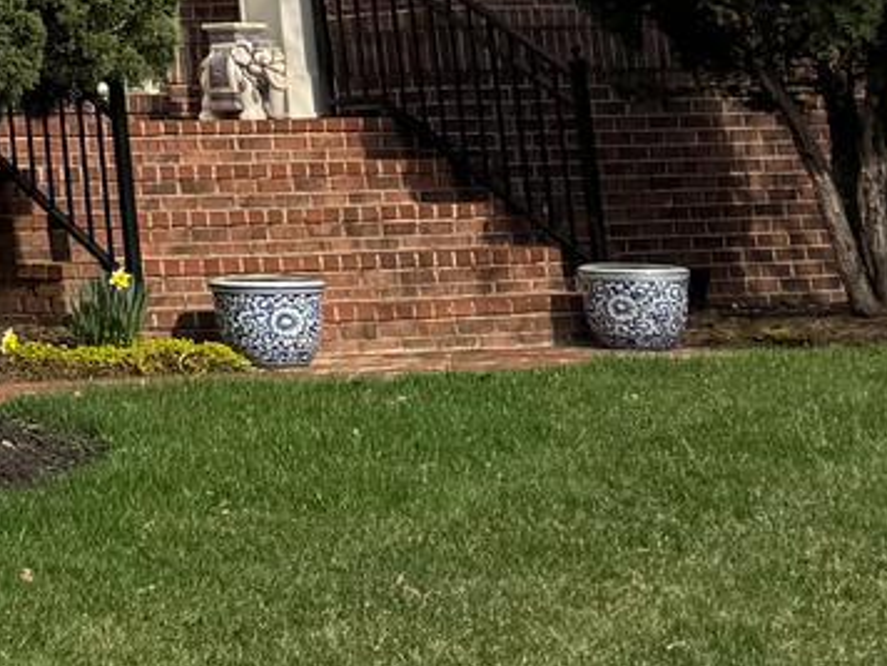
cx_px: -924
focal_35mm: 138
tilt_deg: +11.3
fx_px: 3536
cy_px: -466
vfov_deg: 10.2
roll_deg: +2.5
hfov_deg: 12.5
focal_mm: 6.76
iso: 80
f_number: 1.78
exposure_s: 1/5348
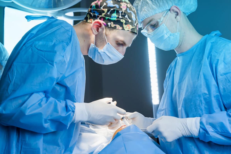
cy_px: 77
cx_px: 116
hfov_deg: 40.3
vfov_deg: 27.5
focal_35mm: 49
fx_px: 314
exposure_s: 1/200
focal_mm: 49
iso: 250
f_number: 6.3
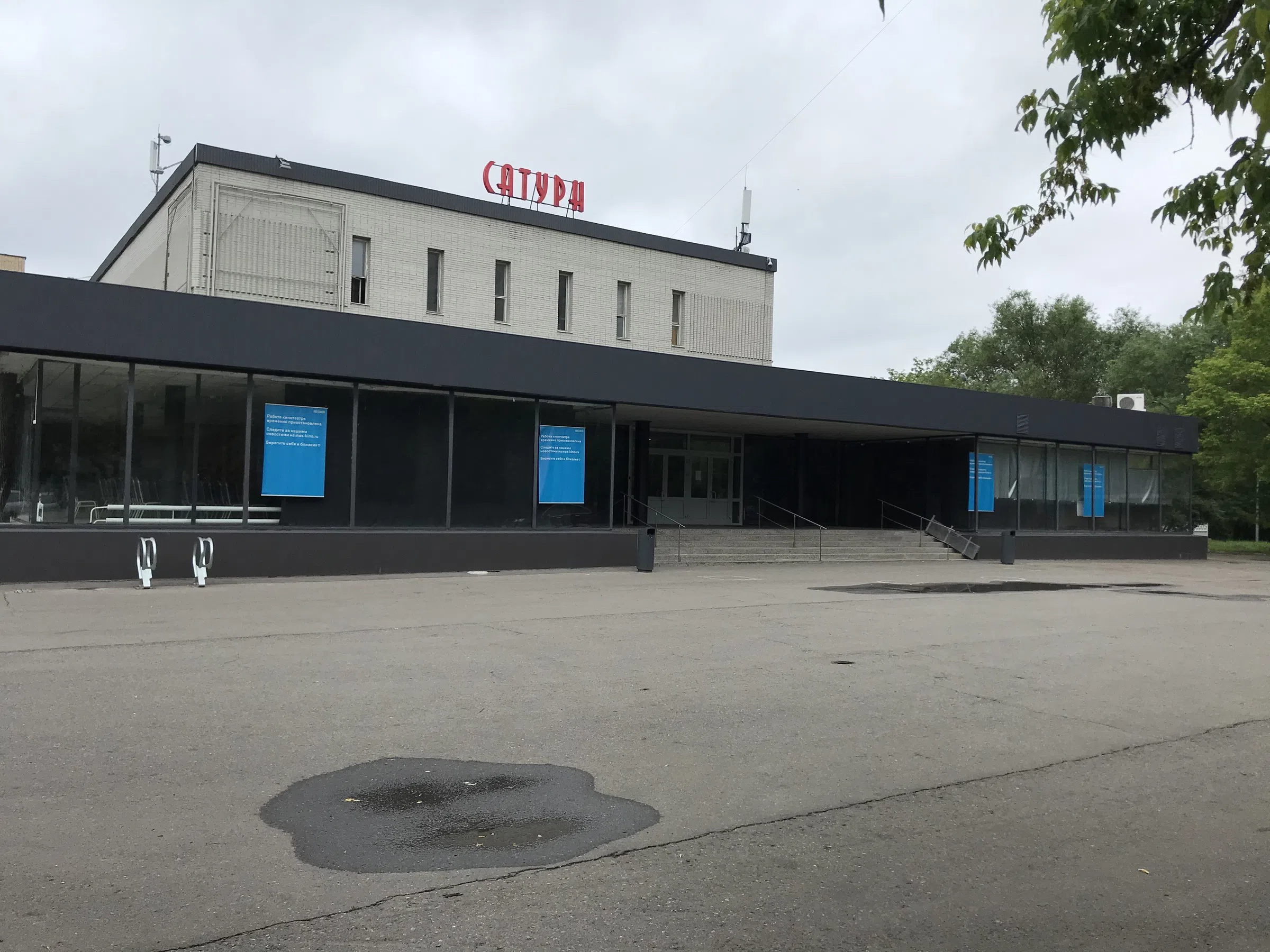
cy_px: 476
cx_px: 635
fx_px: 1027
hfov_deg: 63.4
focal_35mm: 28
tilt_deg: +3.9
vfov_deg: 49.7
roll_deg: -1.1
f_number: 1.8
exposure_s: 1/879
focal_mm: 3.99
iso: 20
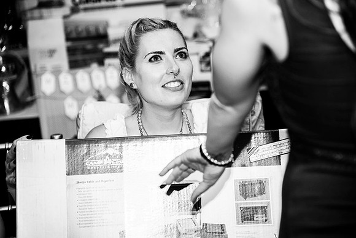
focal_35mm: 120
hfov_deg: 17.1
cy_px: 119
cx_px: 178
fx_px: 1187
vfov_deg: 11.4
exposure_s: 1/200
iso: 640
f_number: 4
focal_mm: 120
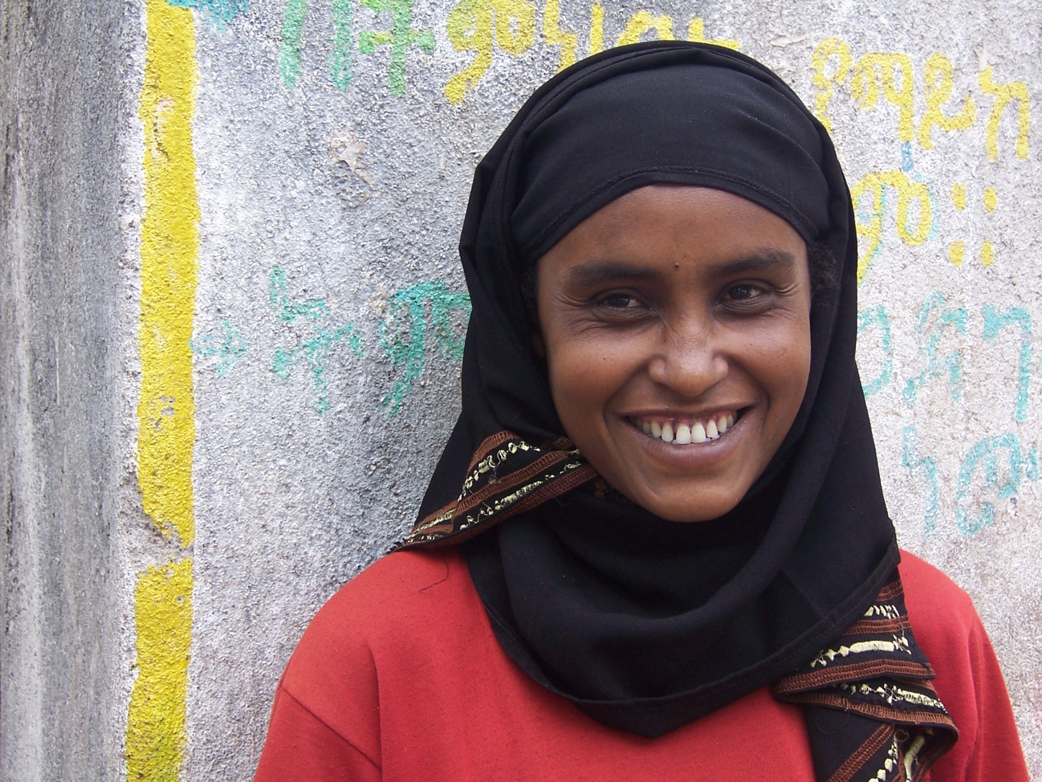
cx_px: 521
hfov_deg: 32.2
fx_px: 1806
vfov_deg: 24.4
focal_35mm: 60
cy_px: 391
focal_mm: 10
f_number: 4
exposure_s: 1/125
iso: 80
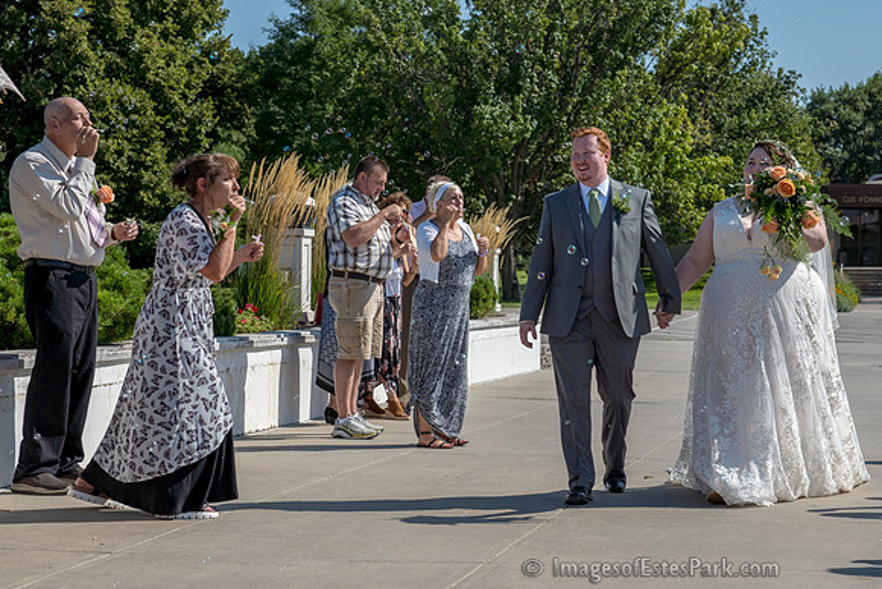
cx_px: 441
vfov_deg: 19.5
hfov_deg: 28.8
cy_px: 294
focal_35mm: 70
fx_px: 1715
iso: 100
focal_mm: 70
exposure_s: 1/500
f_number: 7.1
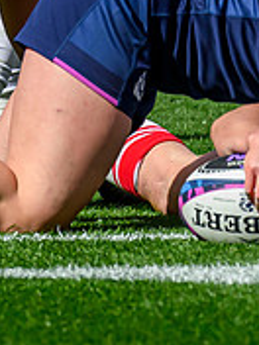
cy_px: 250
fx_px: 11073
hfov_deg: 1.3
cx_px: 428
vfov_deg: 1.8
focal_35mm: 1110
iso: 800
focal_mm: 200
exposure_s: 1/3200
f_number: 5.6
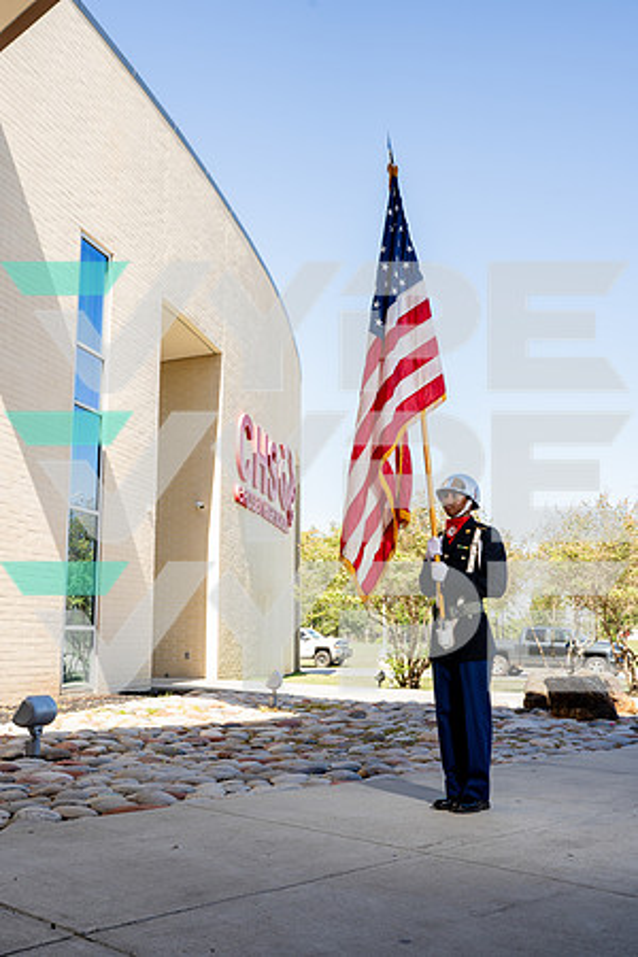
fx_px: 930
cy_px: 478
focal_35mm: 35
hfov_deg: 37.9
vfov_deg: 54.4
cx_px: 319
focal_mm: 35
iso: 200
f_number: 8
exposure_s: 1/125
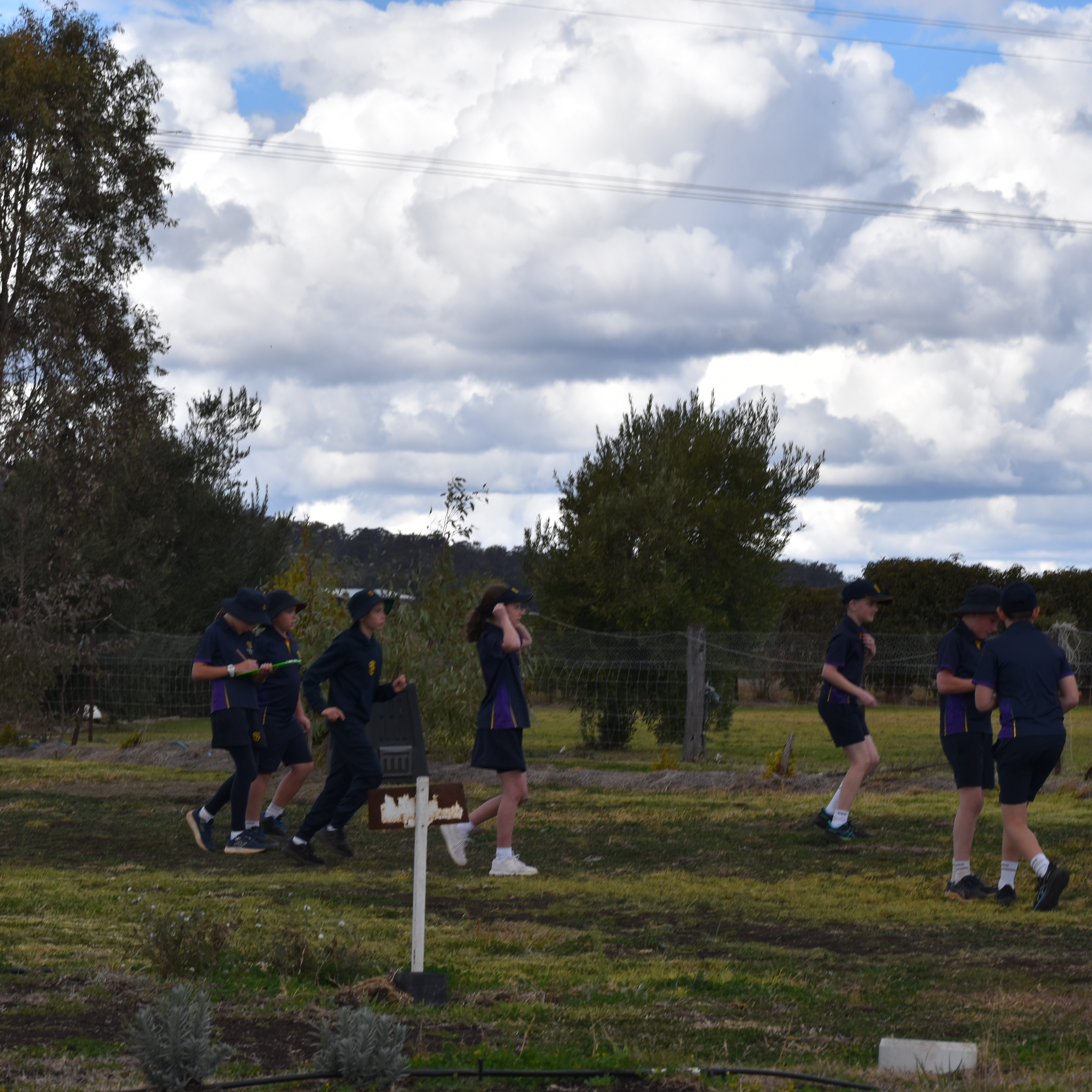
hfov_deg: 12.7
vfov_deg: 12.7
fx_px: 4925
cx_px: 523
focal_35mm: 138
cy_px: 545
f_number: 10
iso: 200
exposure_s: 1/400
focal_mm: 72
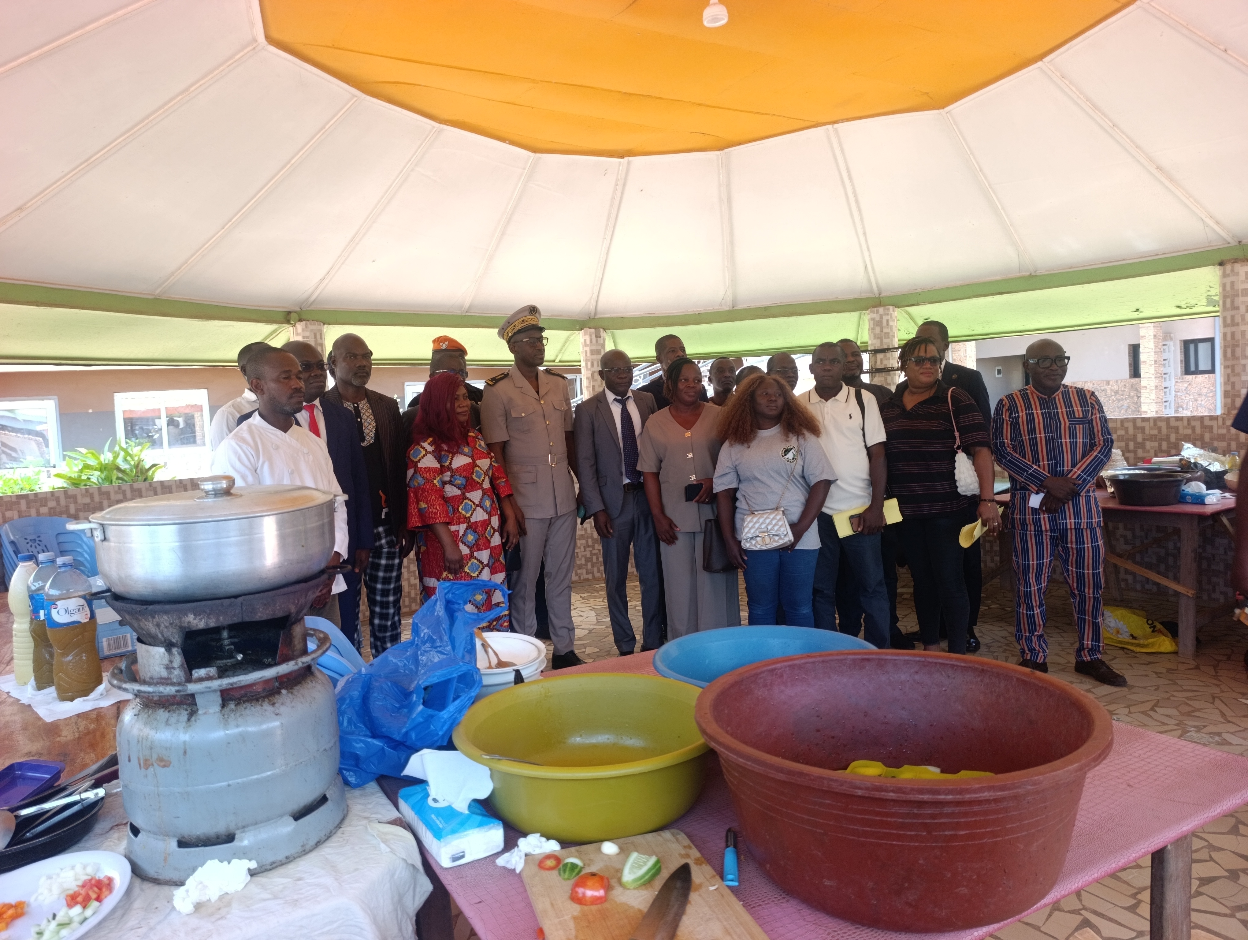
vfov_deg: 59.0
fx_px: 830
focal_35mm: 23
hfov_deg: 73.8
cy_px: 470
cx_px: 624
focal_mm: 6.11
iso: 158
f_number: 1.65
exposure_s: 1/100
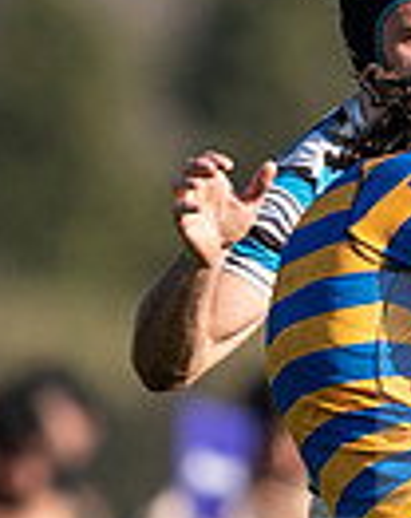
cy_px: 541
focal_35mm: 3245
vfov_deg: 0.6
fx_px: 49572
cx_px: 52
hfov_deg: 0.5
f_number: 2.8
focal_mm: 400
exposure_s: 1/1250
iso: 100
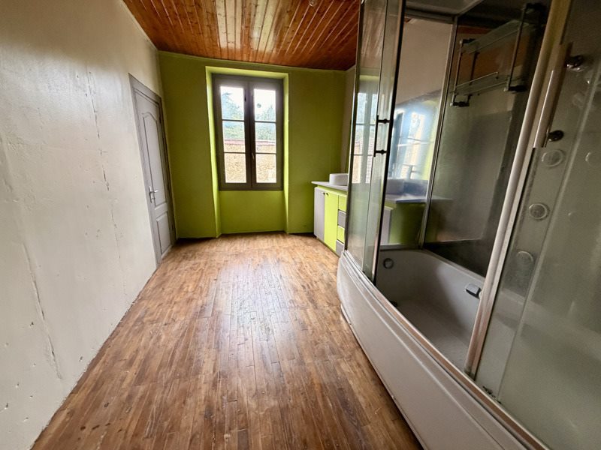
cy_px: 225
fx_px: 243
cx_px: 300
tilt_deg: -15.5
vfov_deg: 85.7
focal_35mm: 14
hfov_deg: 102.1
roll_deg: -0.1
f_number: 2.2
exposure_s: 1/106
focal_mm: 2.22
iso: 320
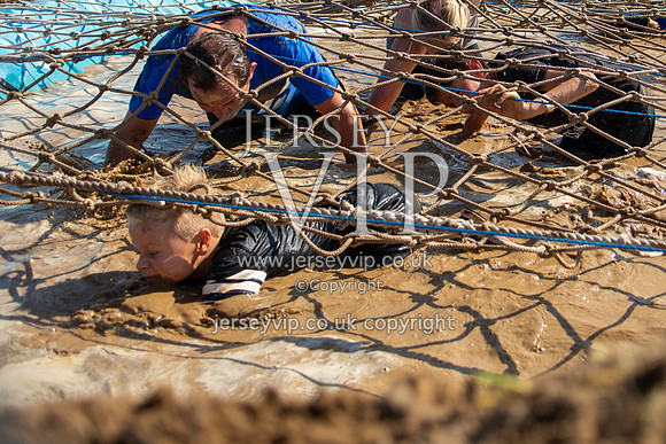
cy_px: 97
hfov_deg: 37.3
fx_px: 954
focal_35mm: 52
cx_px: 520
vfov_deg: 25.8
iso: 100
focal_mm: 22
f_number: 3.2
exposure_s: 1/1600
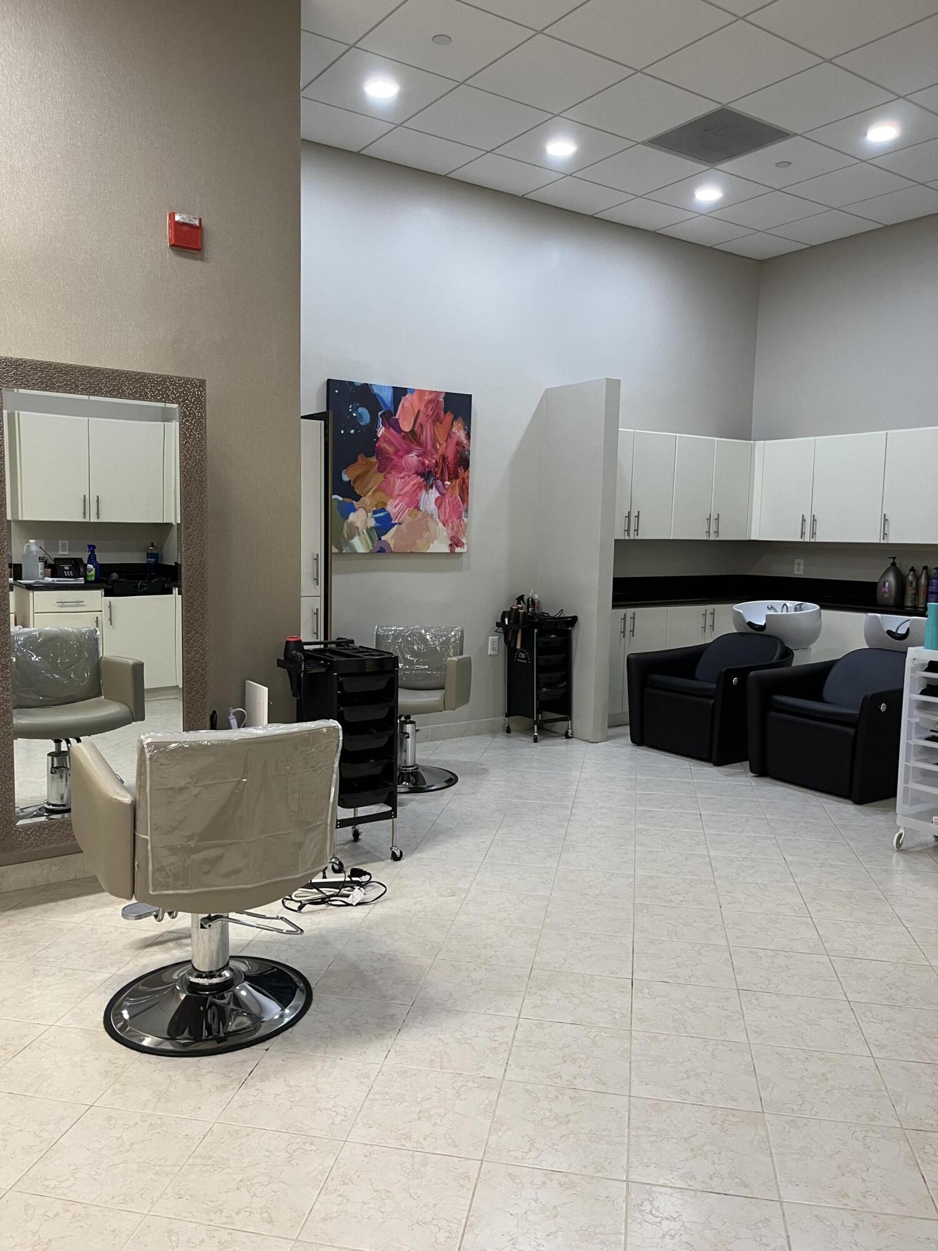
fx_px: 939
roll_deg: -1.4
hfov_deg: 53.1
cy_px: 626
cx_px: 469
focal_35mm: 26
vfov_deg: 67.3
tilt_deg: -4.7
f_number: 1.6
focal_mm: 5.1
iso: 100
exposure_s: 1/60
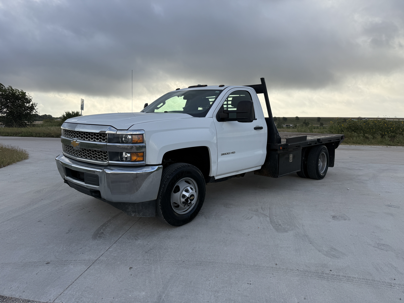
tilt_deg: -5.8
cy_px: 152
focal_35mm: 24
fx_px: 280
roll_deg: -0.1
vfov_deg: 56.8
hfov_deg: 71.6
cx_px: 202
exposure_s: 1/3279
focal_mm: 6.76
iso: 100
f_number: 1.78
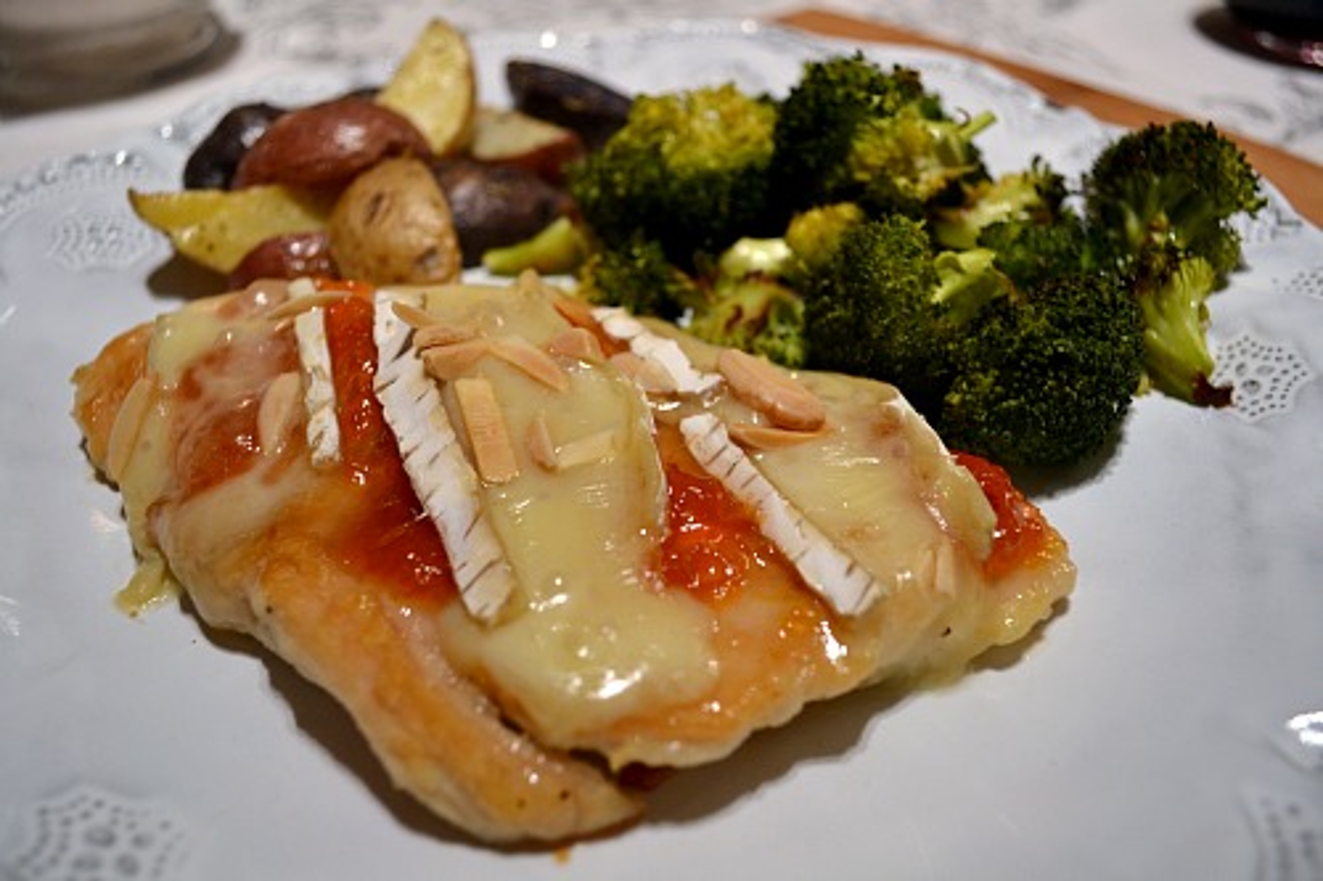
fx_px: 1102
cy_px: 440
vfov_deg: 43.6
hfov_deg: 61.9
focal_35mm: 30
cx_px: 662
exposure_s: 1/15
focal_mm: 20
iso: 400
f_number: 3.8
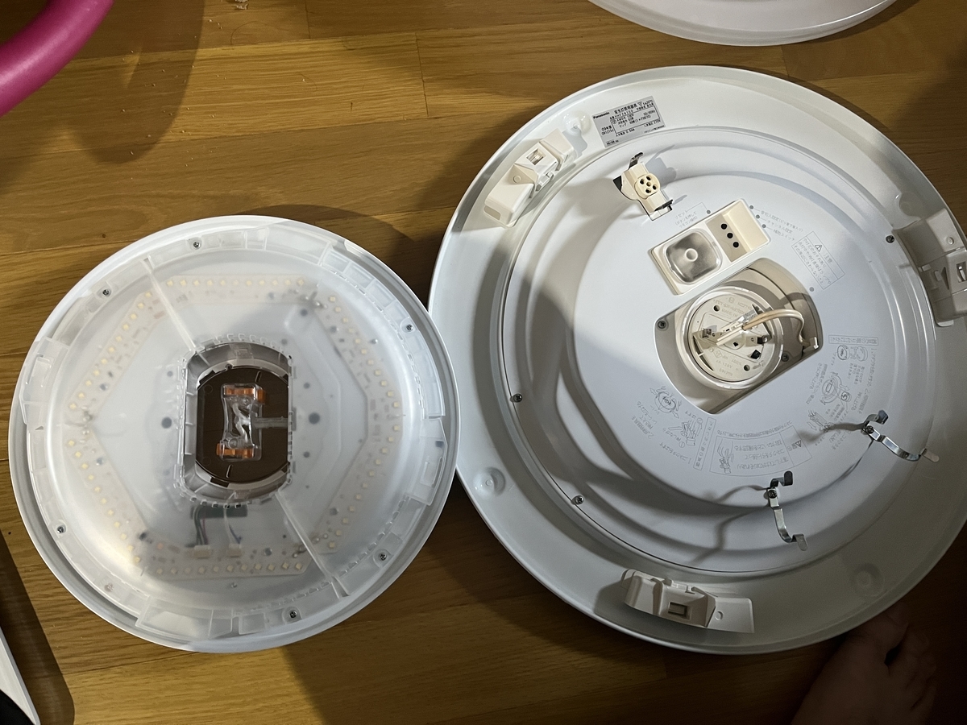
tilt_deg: -80.2
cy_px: 362
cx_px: 484
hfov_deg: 67.3
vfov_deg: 53.1
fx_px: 726
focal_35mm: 26
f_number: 1.6
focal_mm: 5.1
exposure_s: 1/45
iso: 500
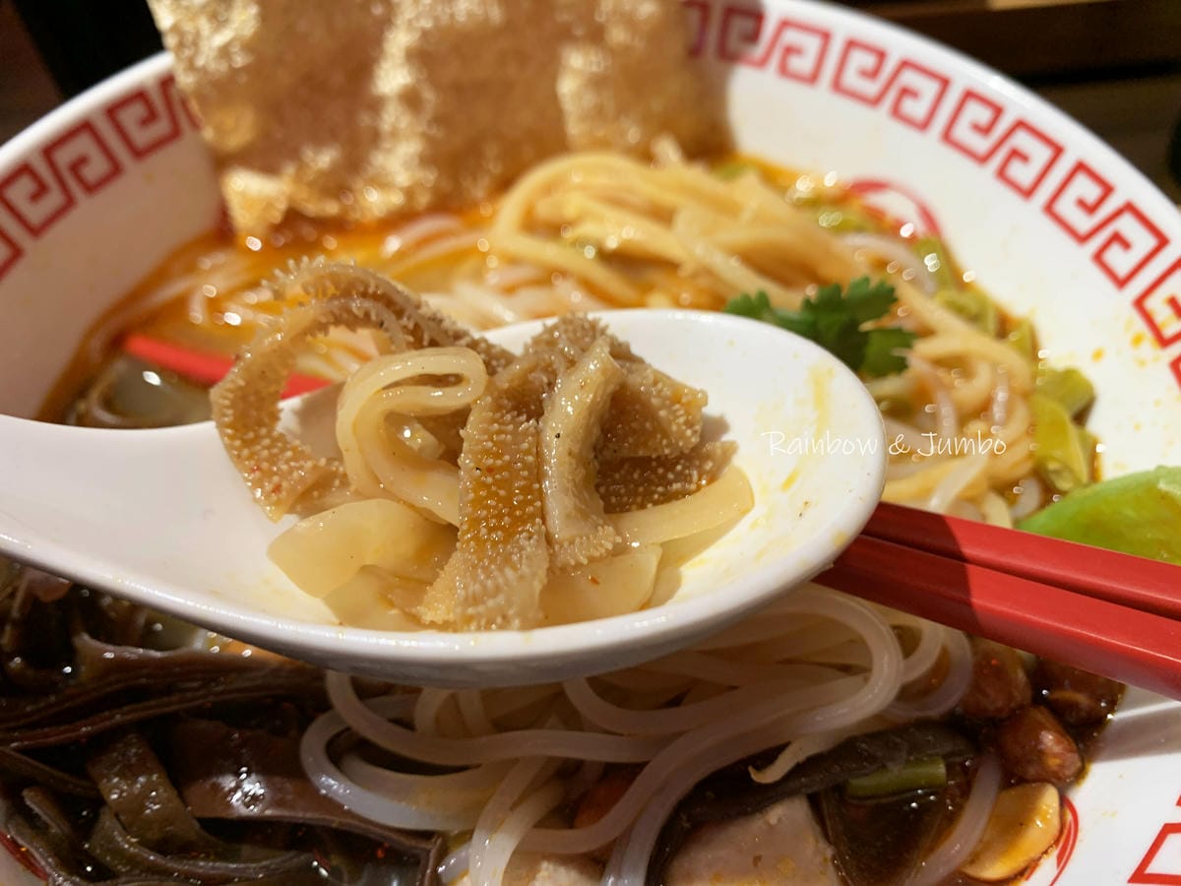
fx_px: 887
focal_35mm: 26
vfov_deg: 53.1
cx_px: 590
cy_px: 443
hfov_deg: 67.3
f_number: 1.8
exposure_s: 1/60
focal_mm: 4.25
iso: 64
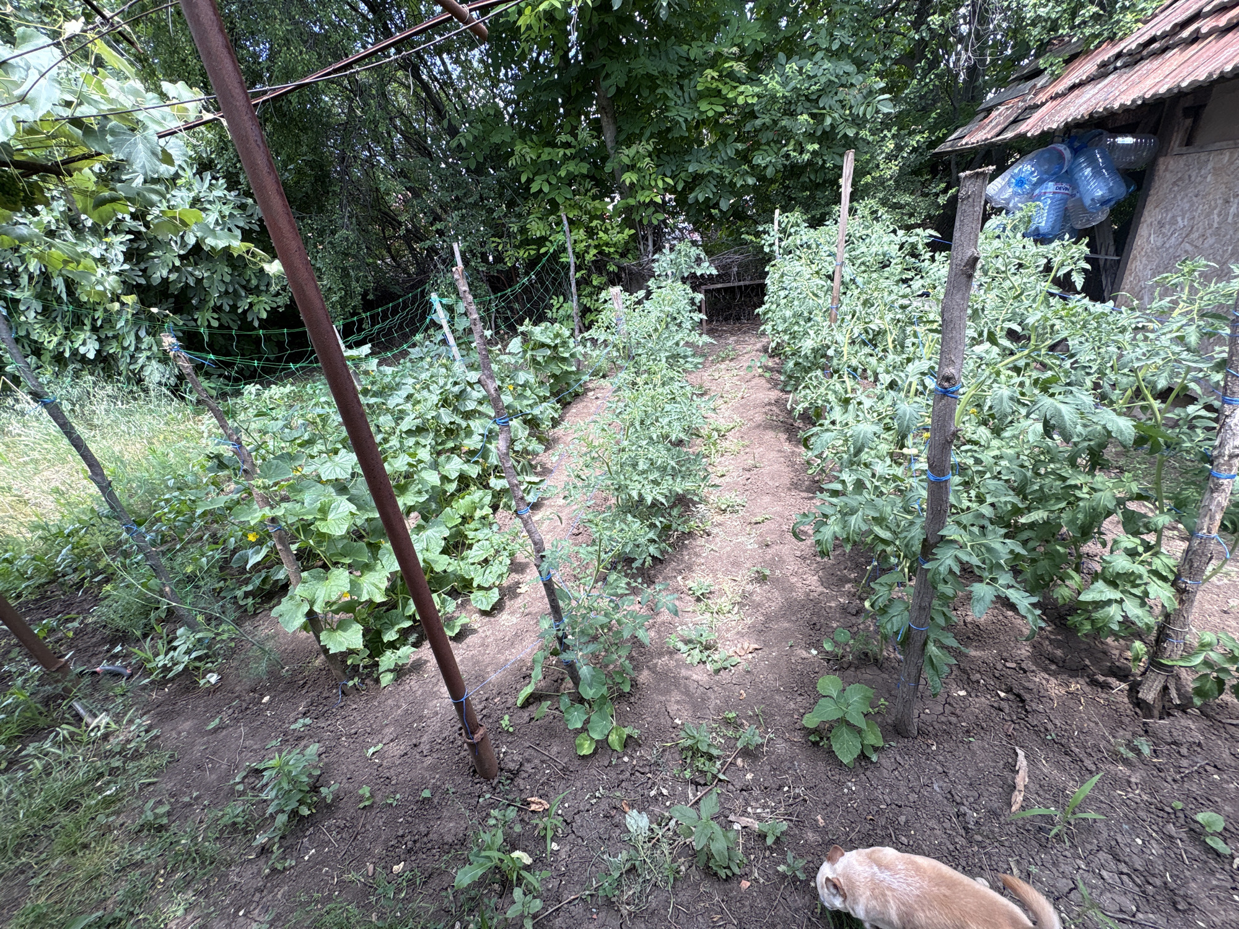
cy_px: 464
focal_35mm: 14
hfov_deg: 102.1
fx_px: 501
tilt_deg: -24.2
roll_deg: +10.5
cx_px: 620
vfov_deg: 85.7
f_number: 2.2
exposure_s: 1/160
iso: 40
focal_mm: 2.22
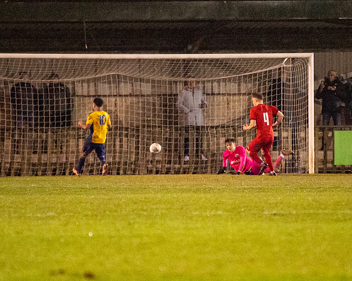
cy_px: 177
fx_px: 5248
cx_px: 236
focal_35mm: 504
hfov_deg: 3.8
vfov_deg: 3.1
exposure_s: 1/1250
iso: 8000
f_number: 2.8
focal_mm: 200
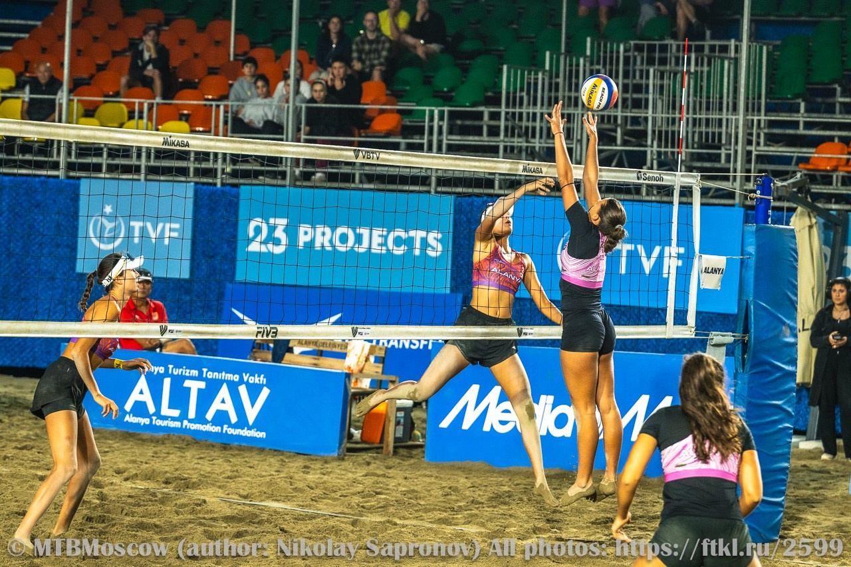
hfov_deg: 14.0
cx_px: 426
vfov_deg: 9.3
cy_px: 284
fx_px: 3474
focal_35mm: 147
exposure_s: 1/800
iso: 800
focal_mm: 98
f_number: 3.2
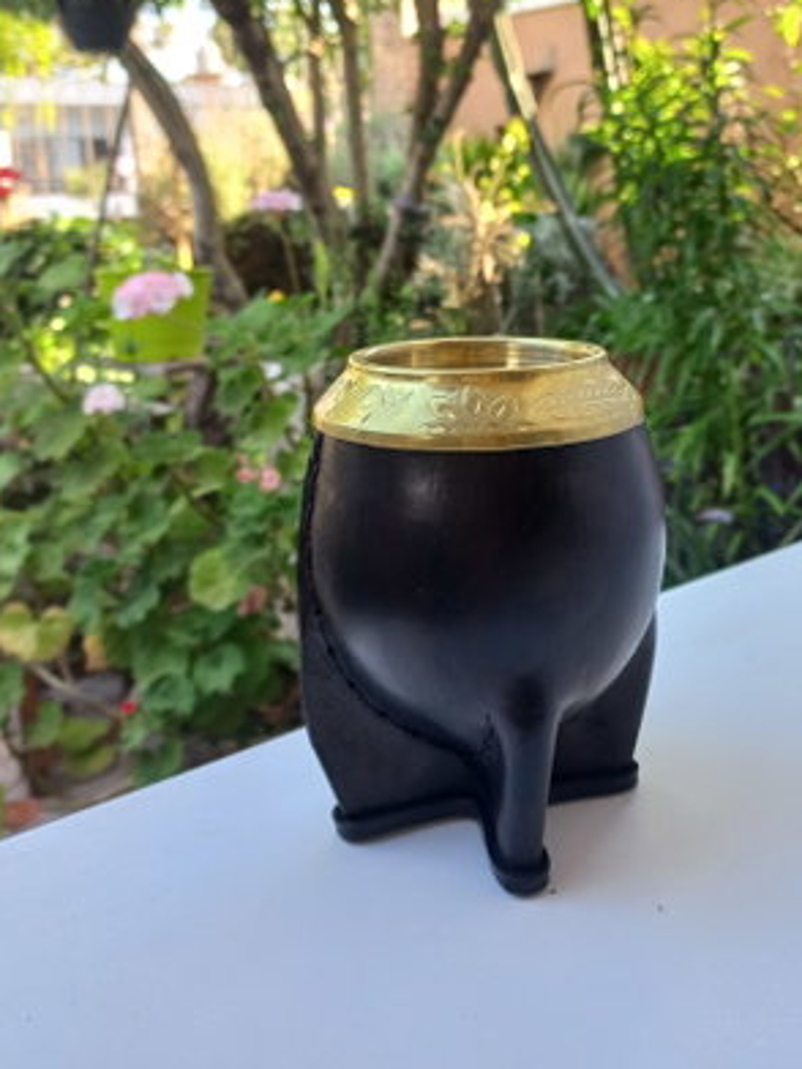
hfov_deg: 41.6
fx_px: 1050
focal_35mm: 34
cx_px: 477
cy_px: 380
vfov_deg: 53.2
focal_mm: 4.6
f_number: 1.8
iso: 40
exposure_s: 1/50
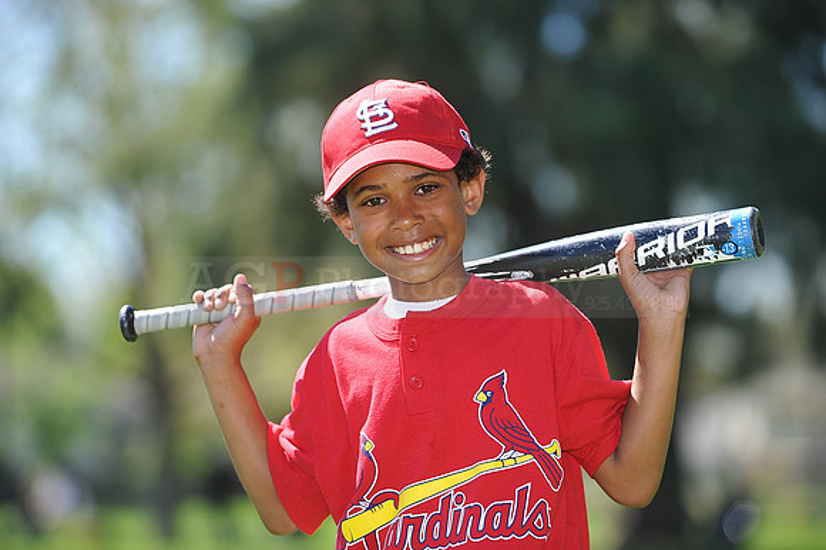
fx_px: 4586
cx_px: 413
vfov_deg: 6.9
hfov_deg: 10.3
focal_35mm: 200
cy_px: 275
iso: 200
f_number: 4.5
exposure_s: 1/500
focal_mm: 200
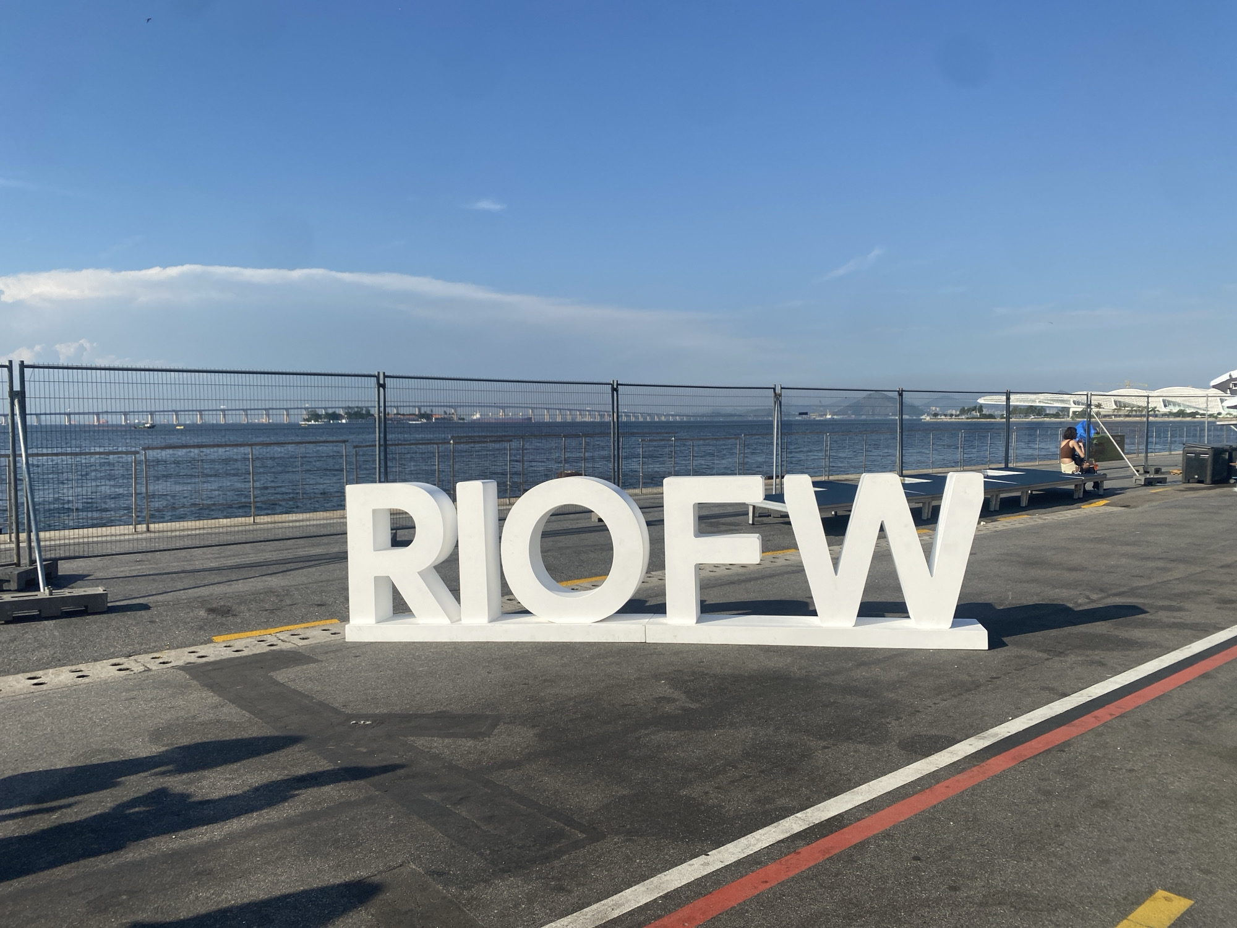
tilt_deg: -1.5
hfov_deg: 67.3
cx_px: 618
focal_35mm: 26
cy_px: 464
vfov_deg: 53.1
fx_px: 929
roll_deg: -0.1
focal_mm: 4.25
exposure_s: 1/4115
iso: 32
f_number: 1.8
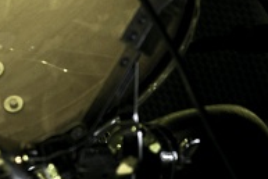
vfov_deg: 1.6
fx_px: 6465
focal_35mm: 868
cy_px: -82
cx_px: -199
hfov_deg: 2.4
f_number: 2.8
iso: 200
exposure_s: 1/80
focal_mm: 155
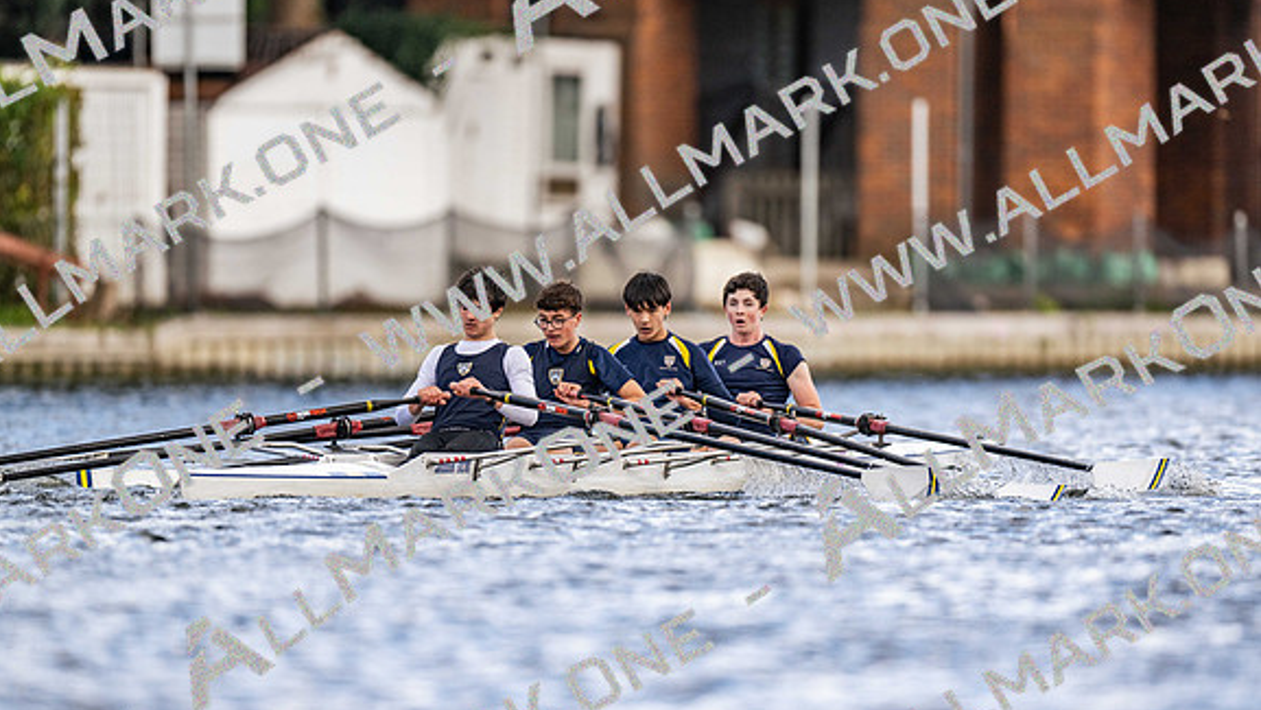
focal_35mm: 632
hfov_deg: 3.4
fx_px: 21139
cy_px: 375
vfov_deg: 1.9
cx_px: 629
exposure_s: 1/2500
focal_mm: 600
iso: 560
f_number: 4
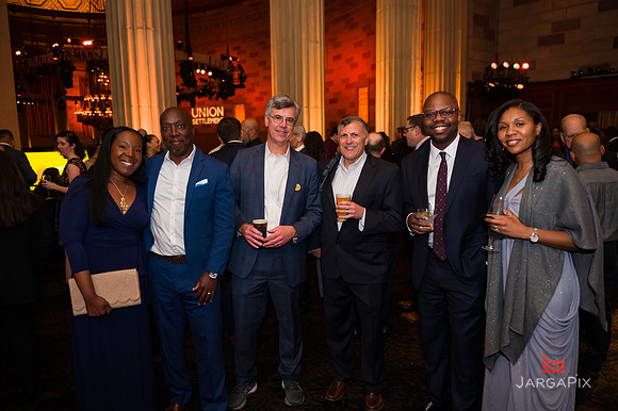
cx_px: 309
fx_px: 463
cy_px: 206
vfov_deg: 47.9
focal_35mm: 27
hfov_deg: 67.4
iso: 1600
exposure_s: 1/200
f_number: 3.2
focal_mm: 27
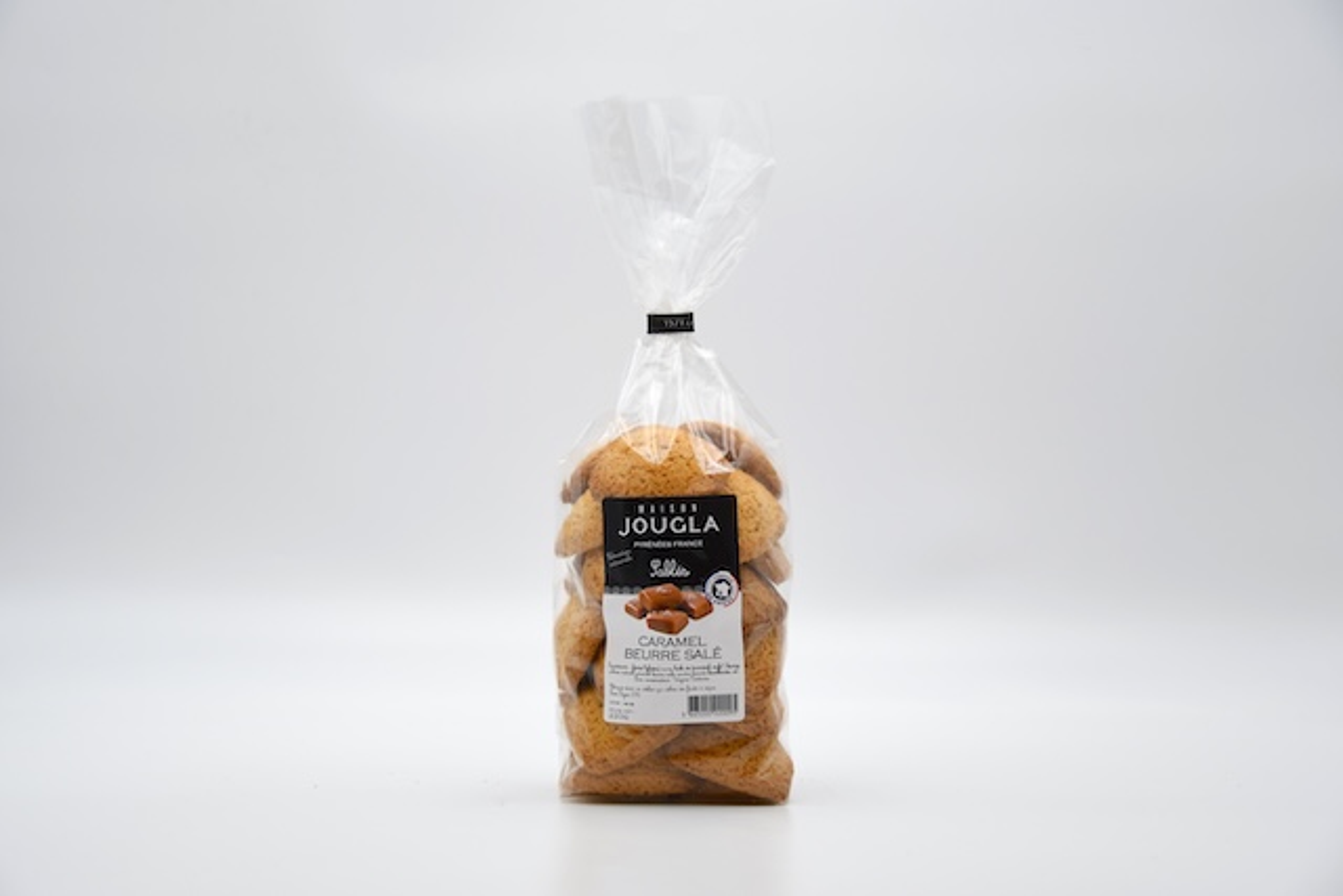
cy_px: 448
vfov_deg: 20.3
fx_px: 2500
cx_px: 672
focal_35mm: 67
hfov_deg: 30.1
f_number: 4.8
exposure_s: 1/80
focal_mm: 45
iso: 100
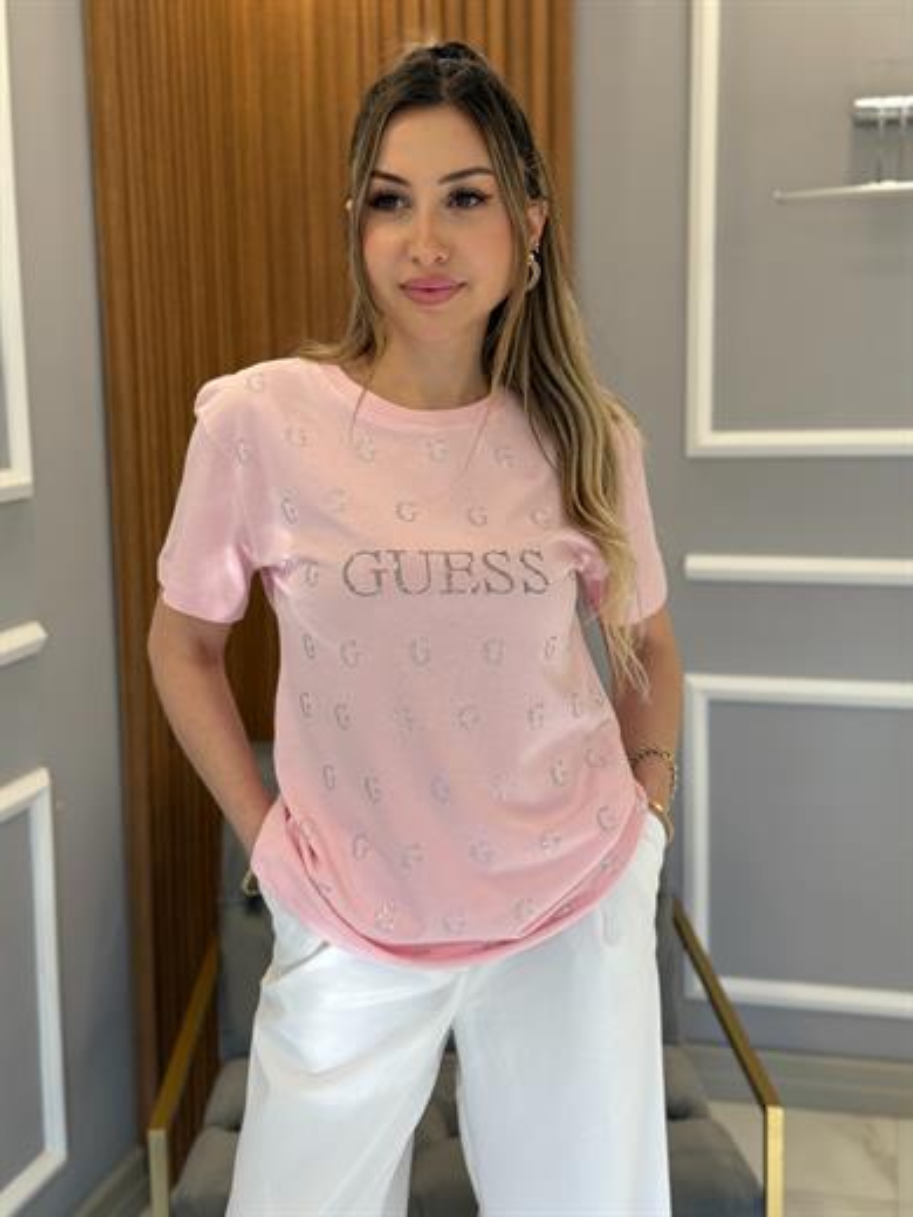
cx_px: 456
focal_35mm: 48
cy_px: 608
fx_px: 1688
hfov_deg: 30.3
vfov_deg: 39.7
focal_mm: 6.76
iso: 125
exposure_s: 1/242
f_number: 1.78
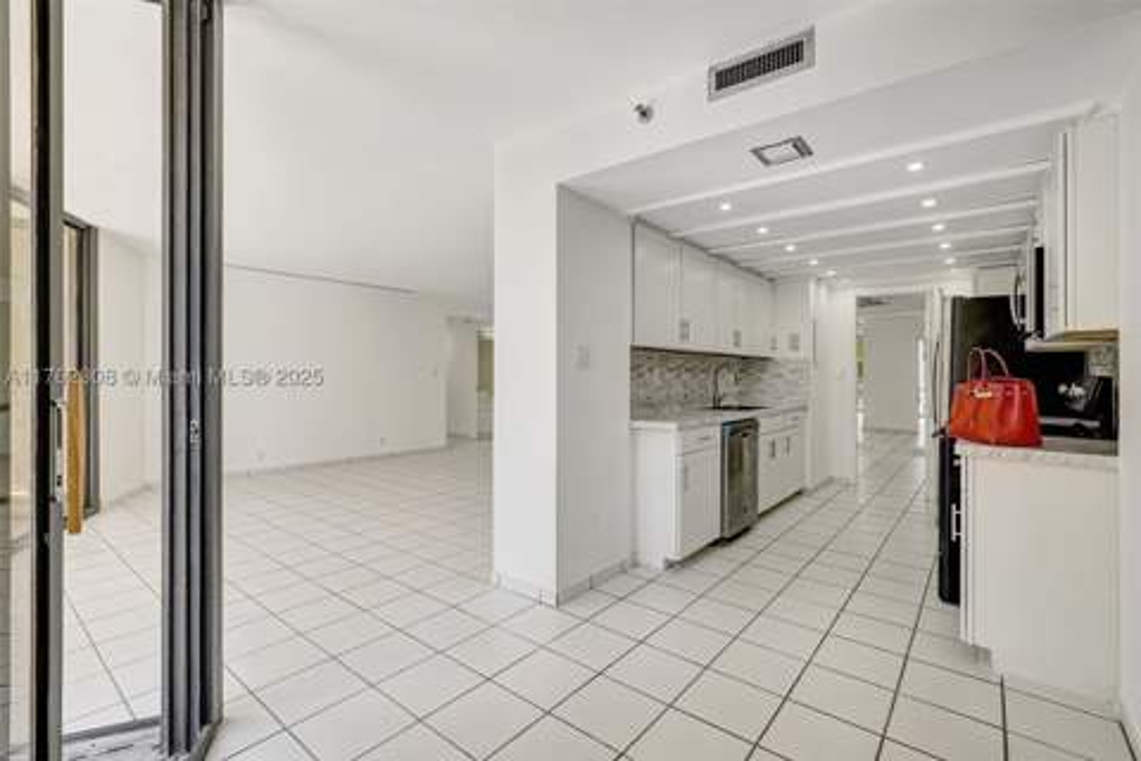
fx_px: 507
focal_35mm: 16
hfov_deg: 96.7
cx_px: 570
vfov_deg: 73.7
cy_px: 380
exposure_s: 1/25
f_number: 14
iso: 640
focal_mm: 16
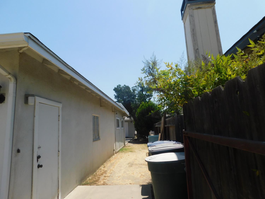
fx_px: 176
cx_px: 132
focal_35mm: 23
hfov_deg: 73.9
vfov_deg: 58.9
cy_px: 100
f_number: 6
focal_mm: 4
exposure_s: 1/500
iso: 125
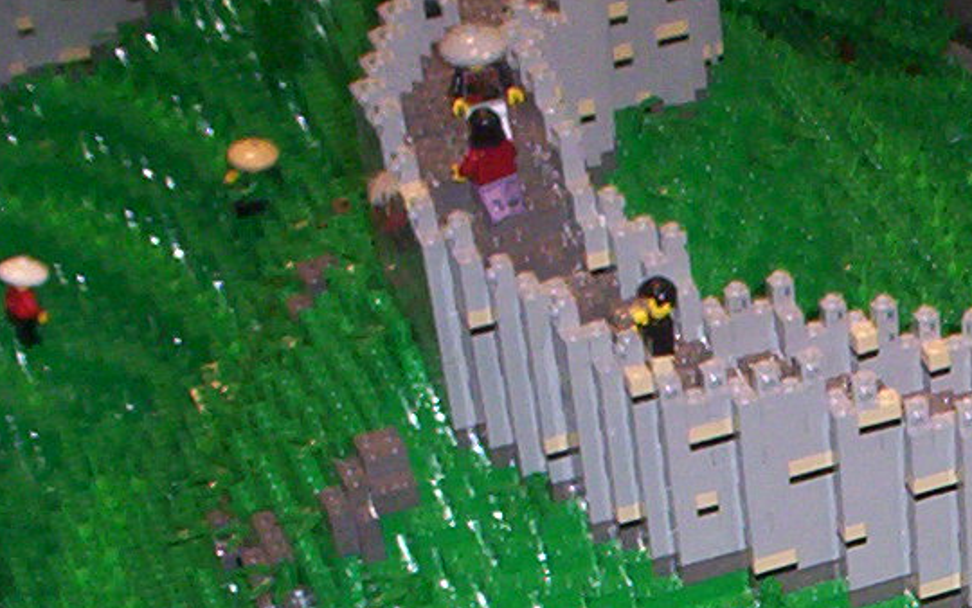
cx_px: 1393
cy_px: 917
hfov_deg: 15.9
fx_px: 3233
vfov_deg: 10.4
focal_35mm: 122
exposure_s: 1/60
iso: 140
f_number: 4.5
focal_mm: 4.99
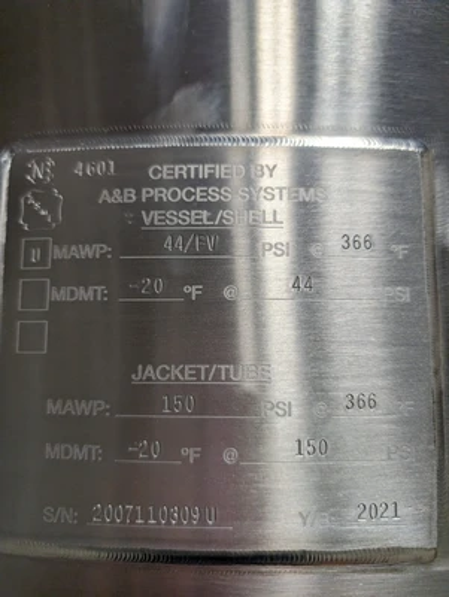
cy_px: 298
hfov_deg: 56.9
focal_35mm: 24
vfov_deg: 71.5
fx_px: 414
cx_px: 224
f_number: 1.68
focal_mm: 6.9
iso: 93
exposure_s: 1/120
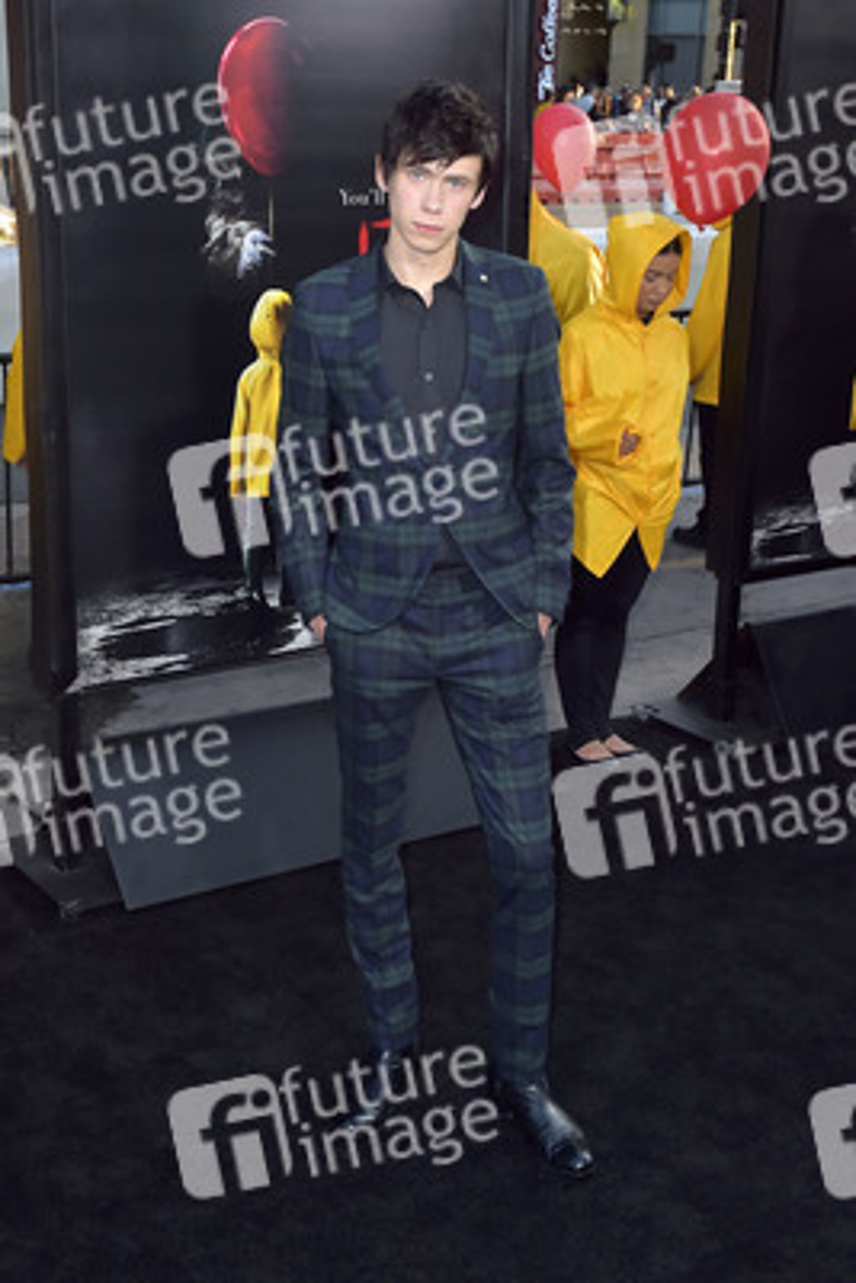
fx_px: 1568
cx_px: 428
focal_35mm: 44
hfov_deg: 30.5
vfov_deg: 44.5
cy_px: 642
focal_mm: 44
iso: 640
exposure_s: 1/250
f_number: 6.3
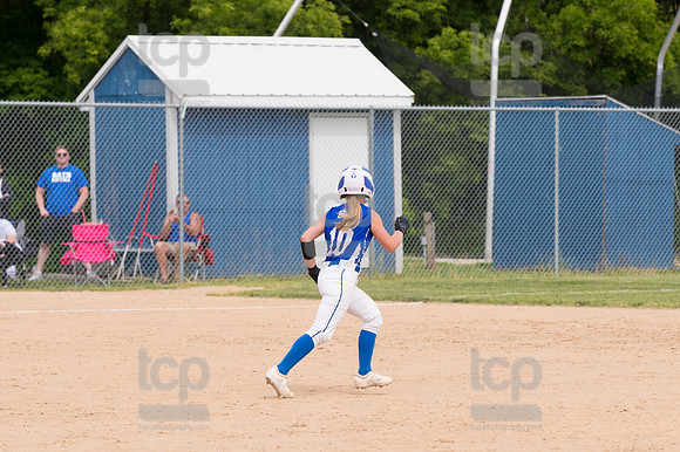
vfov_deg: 5.2
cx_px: 340
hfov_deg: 7.9
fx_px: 4946
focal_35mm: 262
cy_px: 226
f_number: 5.6
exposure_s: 1/1600
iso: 320
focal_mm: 175
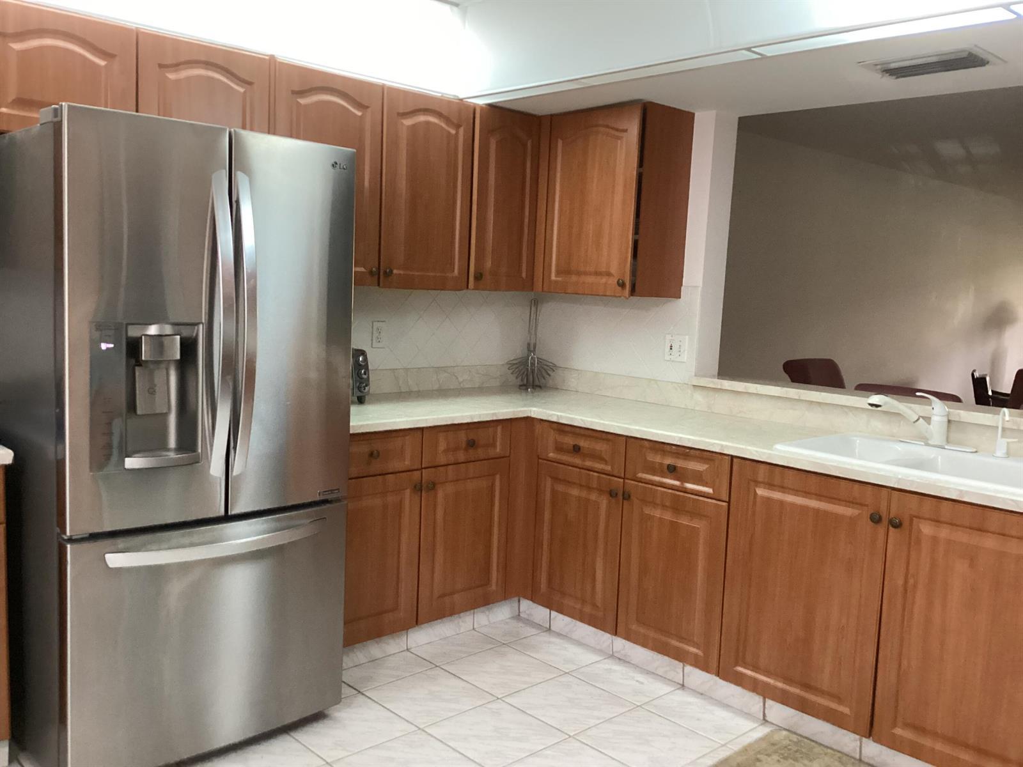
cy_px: 384
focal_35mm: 31
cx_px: 512
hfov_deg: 58.4
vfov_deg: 45.4
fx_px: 916
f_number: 2.4
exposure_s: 1/40
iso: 400
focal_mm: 3.3
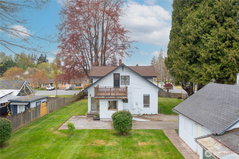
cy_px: 80
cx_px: 120
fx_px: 186
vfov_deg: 46.4
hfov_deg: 65.5
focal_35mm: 28
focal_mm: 10.26
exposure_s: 1/100
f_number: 4.5
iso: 200
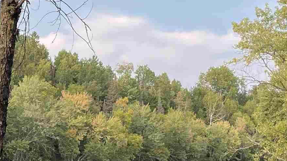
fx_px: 753
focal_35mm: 99
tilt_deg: +1.1
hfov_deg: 21.6
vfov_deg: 12.1
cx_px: 139
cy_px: 148
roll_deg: -1.4
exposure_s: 1/500
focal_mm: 4.2
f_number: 1.6
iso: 32
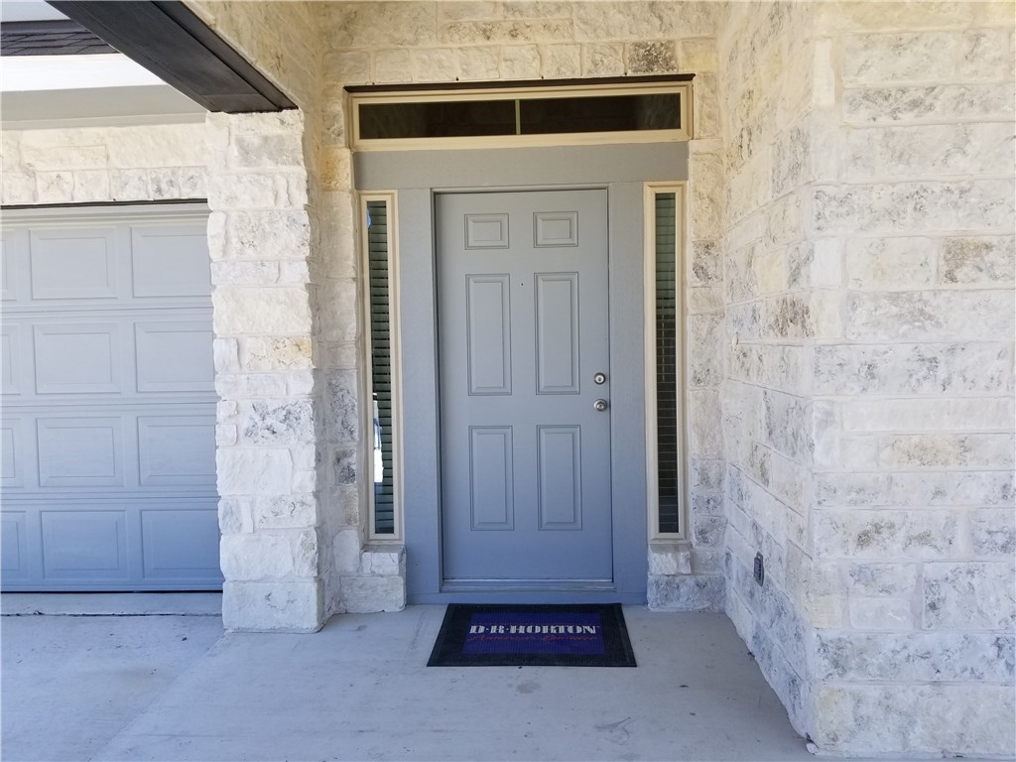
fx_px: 763
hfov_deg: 67.3
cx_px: 508
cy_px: 381
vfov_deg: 53.1
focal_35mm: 26
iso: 50
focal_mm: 4.25
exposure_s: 1/420
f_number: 1.7
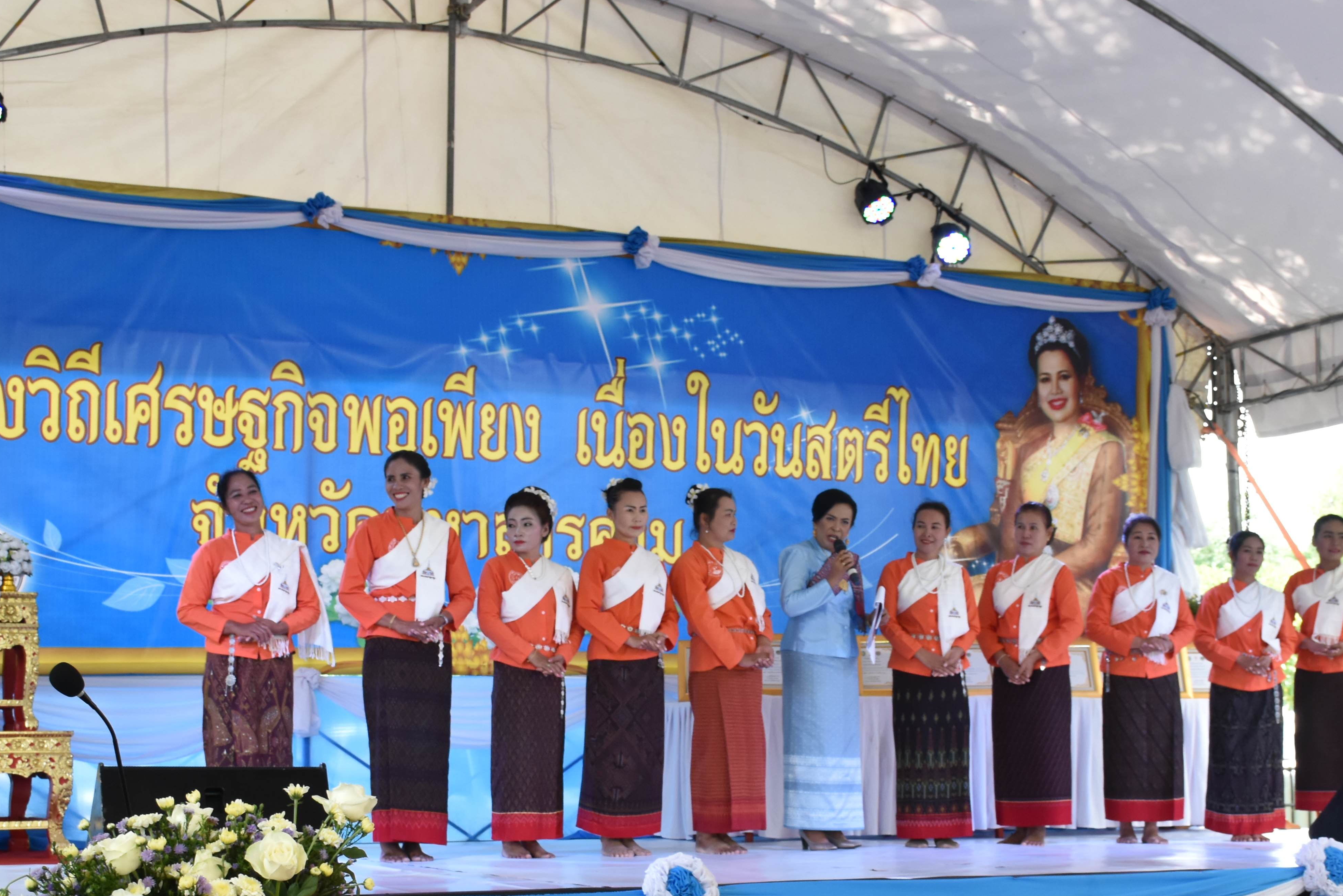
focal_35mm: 62
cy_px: 600
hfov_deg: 32.5
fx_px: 2304
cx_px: 687
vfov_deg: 21.9
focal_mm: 27
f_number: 7.1
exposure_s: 1/200
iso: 800
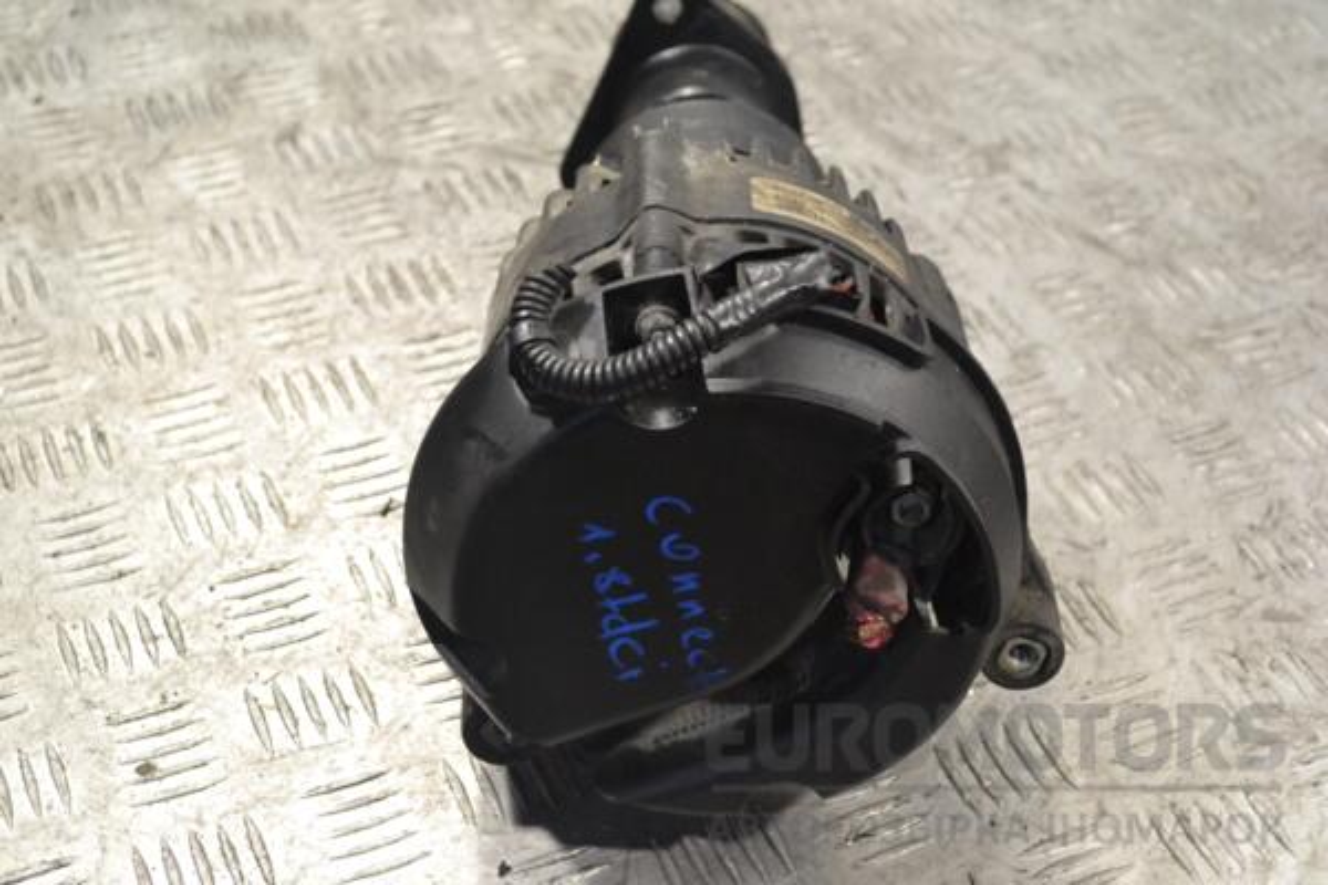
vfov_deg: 22.6
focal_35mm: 60
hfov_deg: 33.4
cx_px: 664
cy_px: 442
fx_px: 2213
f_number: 7.1
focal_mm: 40
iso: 3200
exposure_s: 1/200
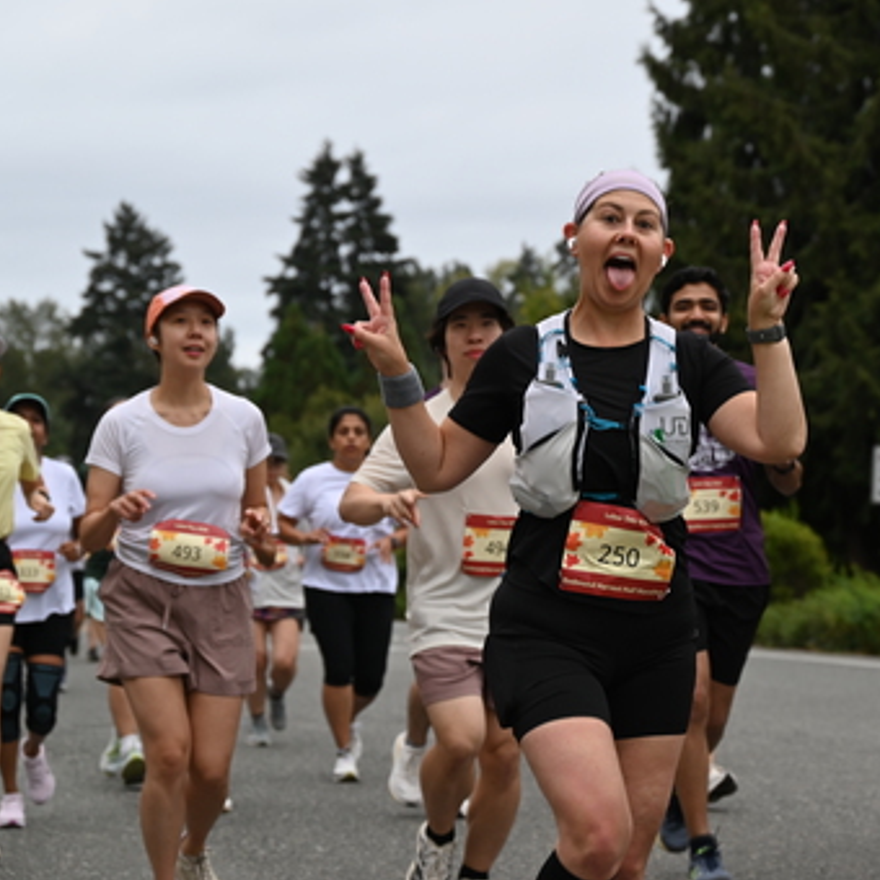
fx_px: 3595
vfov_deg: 14.0
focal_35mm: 125
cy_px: 446
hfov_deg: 13.9
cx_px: 616
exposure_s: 1/250
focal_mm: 91
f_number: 6.3
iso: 400
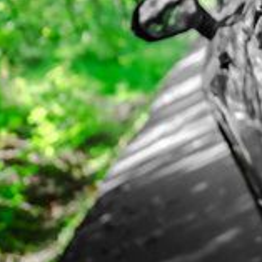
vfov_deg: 8.9
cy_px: -73
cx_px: 466
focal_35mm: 194
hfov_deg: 8.7
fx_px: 1661
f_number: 4.5
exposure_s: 1/320
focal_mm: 56
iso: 800
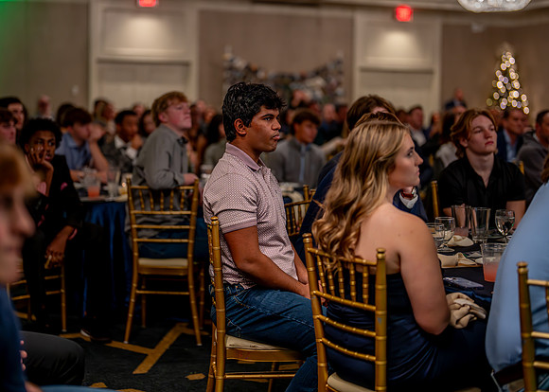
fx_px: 969
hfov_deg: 31.6
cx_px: 239
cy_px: 161
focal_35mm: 62
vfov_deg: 22.8
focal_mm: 50
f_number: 1.2
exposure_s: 1/400
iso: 1600
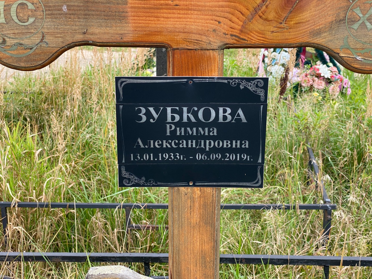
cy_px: 140
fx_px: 559
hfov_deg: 36.8
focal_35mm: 52
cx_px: 186
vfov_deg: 28.0
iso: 20
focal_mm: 6
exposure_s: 1/140
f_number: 2
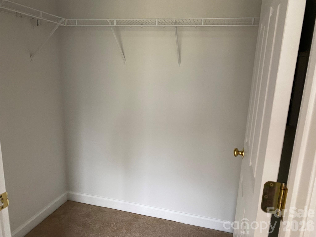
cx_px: 158
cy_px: 118
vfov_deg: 53.1
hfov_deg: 67.3
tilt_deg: -12.3
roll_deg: -2.2
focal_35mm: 26
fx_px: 237
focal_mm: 4.25
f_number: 1.8
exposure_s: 1/60
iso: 125
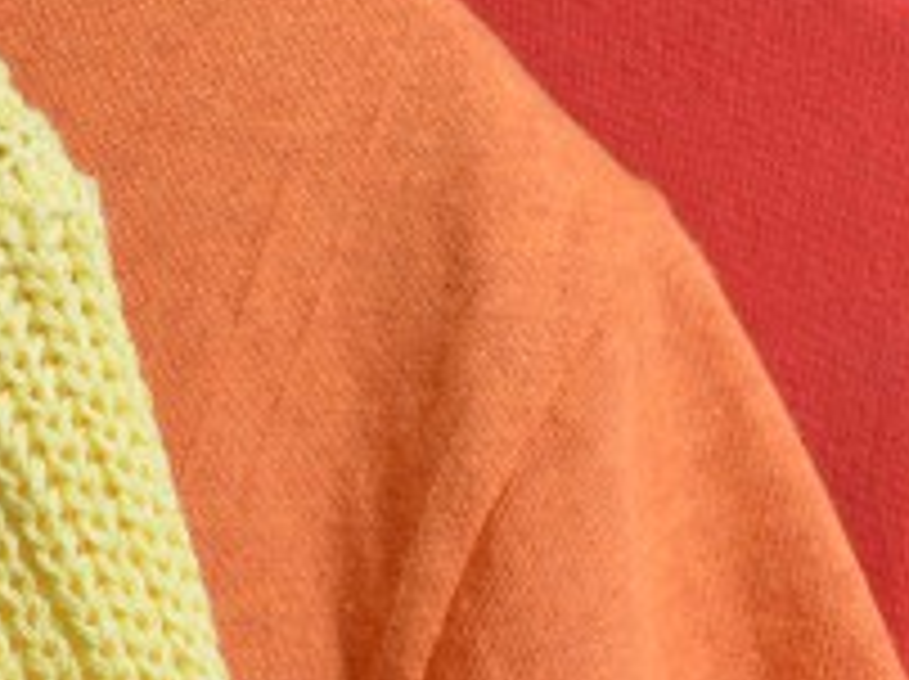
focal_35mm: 477
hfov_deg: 4.2
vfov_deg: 3.1
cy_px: 673
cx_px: 486
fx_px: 12511
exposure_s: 1/125
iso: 500
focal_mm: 100
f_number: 10
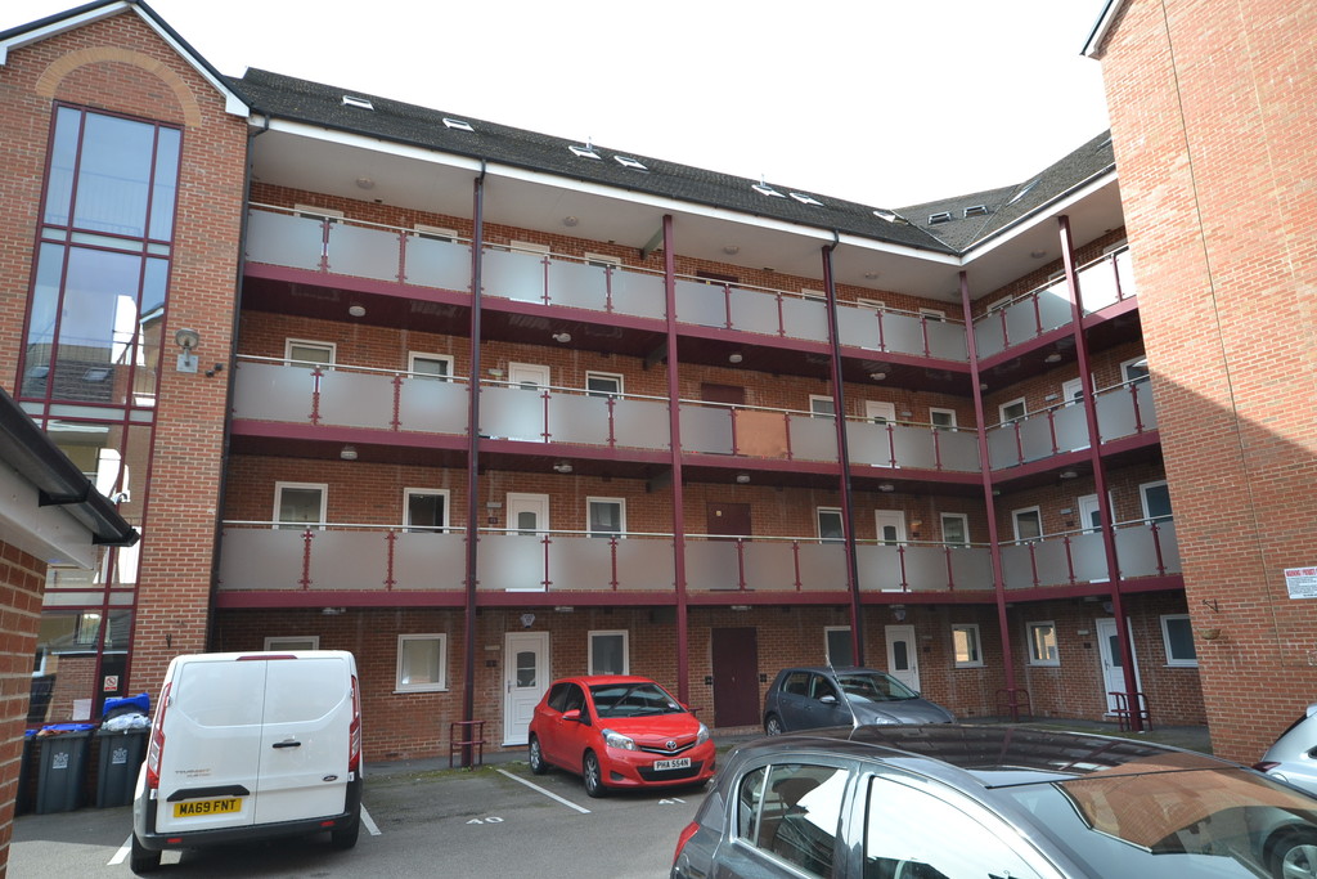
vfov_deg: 53.1
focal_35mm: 24
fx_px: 878
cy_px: 440
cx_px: 658
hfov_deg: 73.7
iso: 400
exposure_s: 1/250
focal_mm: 16
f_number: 8
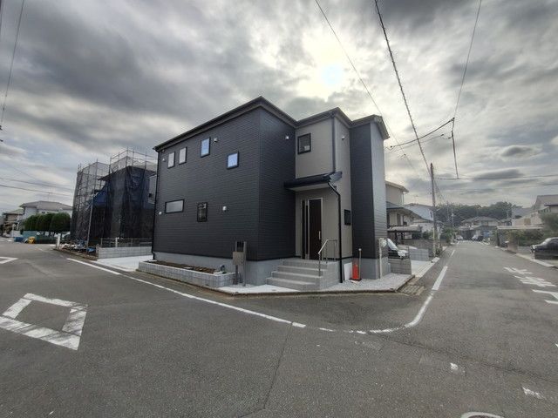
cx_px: 279
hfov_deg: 98.2
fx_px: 242
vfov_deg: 81.7
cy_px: 209
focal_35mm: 15
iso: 50
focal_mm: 1.6
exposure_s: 1/885
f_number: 2.4
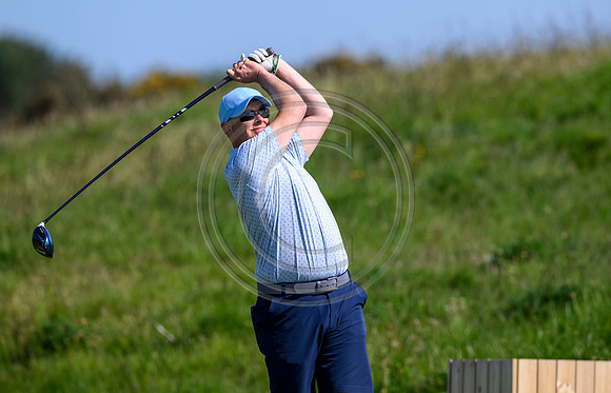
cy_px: 166
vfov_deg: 3.0
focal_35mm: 451
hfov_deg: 4.6
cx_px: 341
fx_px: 7570
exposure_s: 1/4000
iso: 500
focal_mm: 400
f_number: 4.5
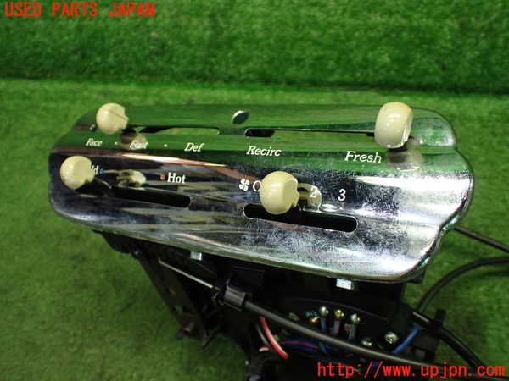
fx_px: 471
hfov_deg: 56.8
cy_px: 190
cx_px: 254
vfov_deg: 44.2
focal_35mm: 32
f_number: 2.4
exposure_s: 1/125
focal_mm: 5.79
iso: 640
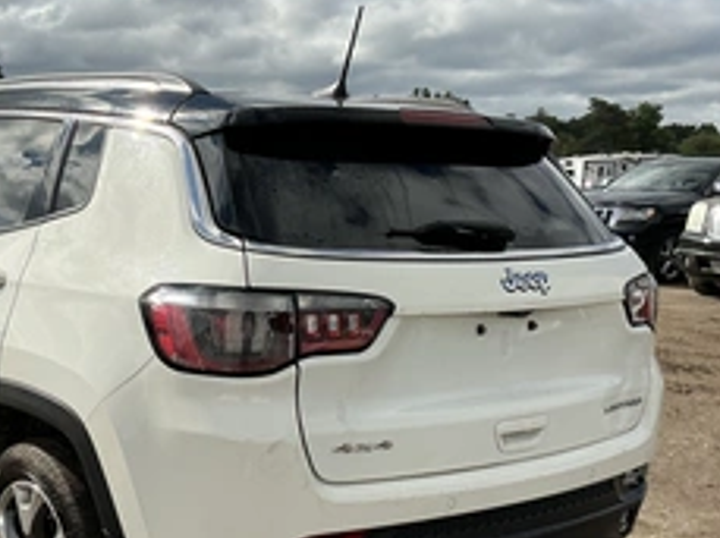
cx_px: 211
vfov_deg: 29.3
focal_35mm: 49
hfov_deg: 38.3
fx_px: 1018
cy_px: 374
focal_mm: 3
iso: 25
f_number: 1.8
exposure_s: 1/3125
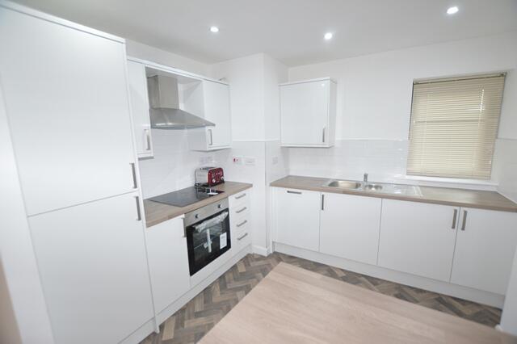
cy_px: 172
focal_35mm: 15
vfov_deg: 77.3
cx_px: 258
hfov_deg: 100.4
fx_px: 215
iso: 400
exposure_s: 1/60
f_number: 4
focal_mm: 10
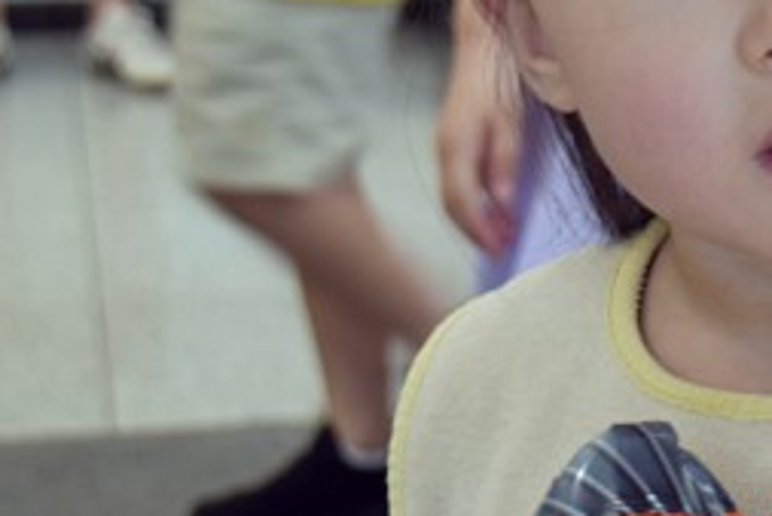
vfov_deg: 8.9
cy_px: 232
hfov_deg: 13.0
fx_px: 3321
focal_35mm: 155
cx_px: 827
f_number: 4
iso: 400
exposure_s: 1/60
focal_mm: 29
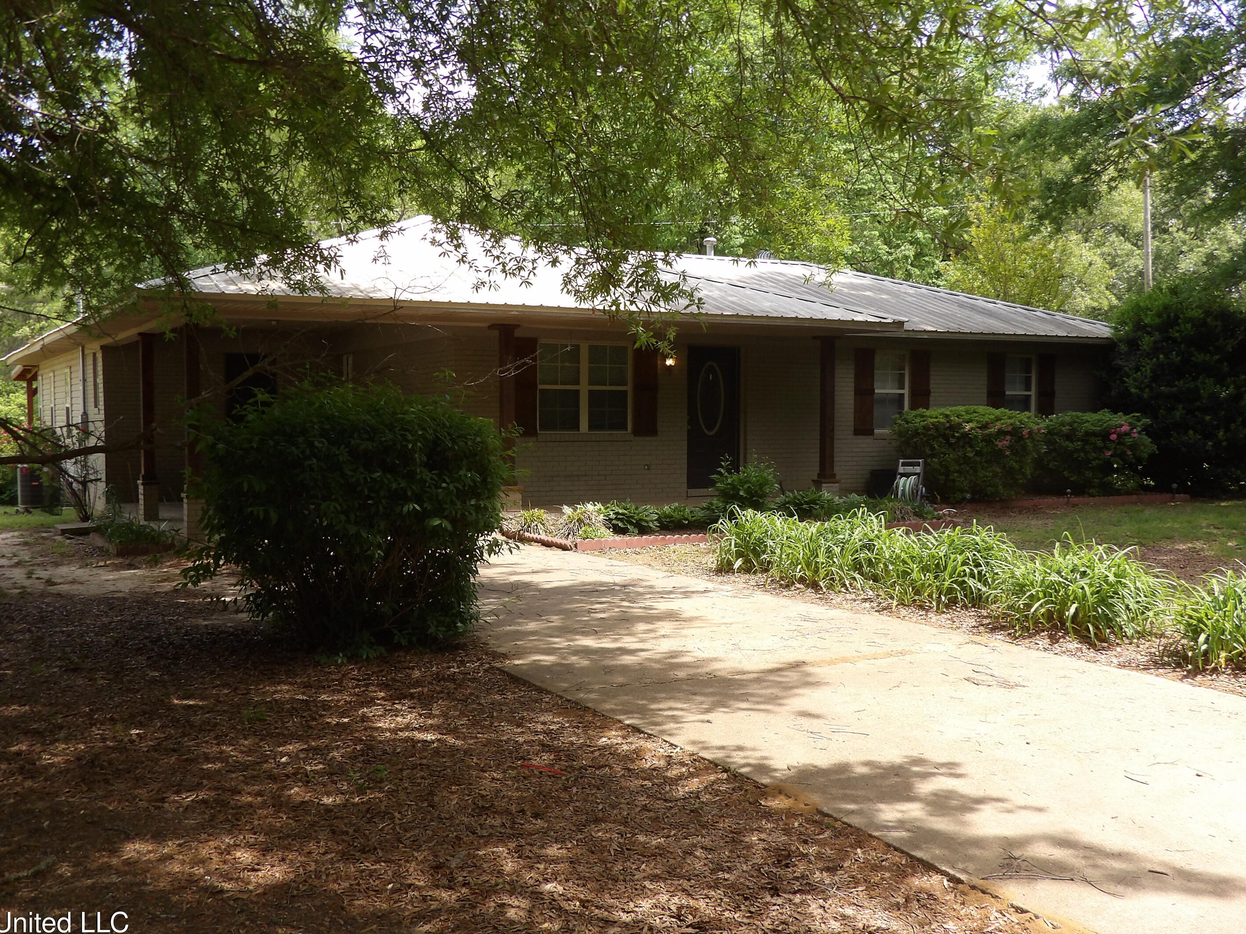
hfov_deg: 52.6
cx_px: 586
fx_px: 1260
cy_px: 473
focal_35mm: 35
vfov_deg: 40.7
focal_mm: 5.9
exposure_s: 1/228
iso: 100
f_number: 3.6
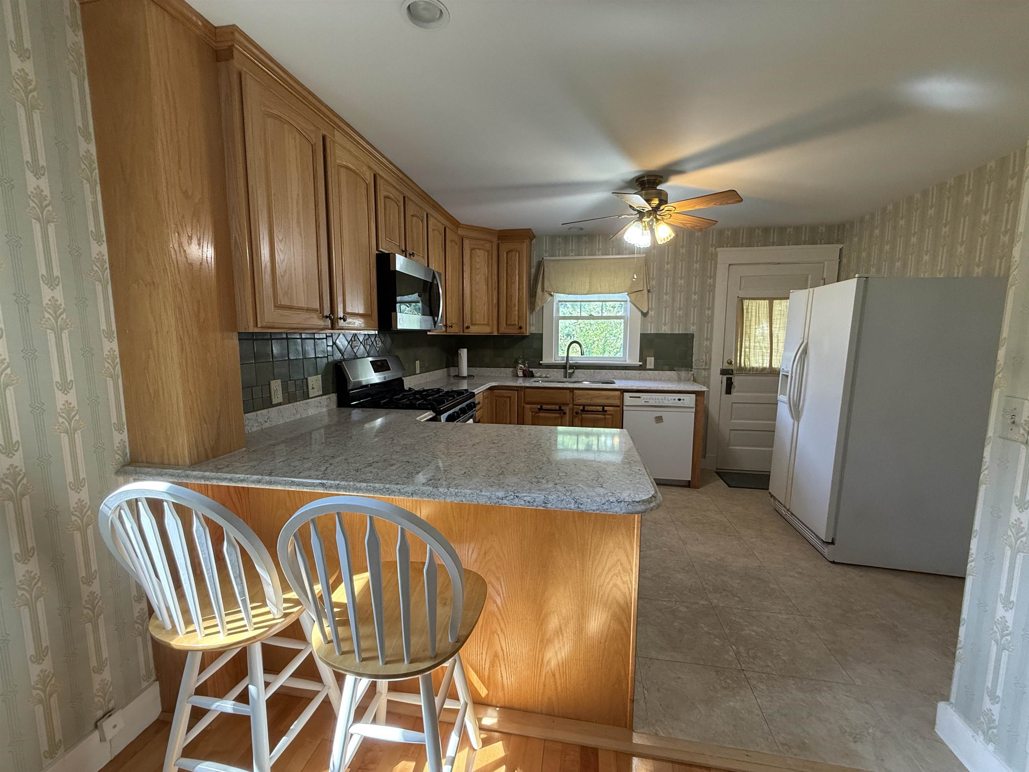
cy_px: 386
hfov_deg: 102.1
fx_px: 416
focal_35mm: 14
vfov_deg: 85.7
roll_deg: +0.1
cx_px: 514
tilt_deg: -6.9
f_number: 2.2
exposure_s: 1/120
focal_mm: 2.22
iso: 320
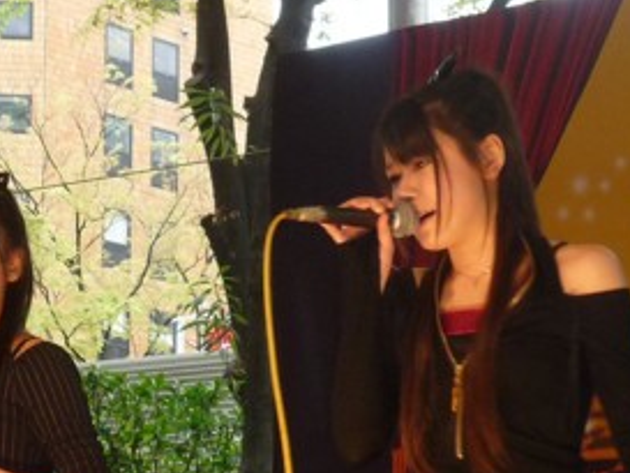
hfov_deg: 11.3
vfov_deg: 8.5
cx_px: 275
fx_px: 3186
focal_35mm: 175
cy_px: 224
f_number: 4.7
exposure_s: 1/40
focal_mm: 10.4
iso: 160
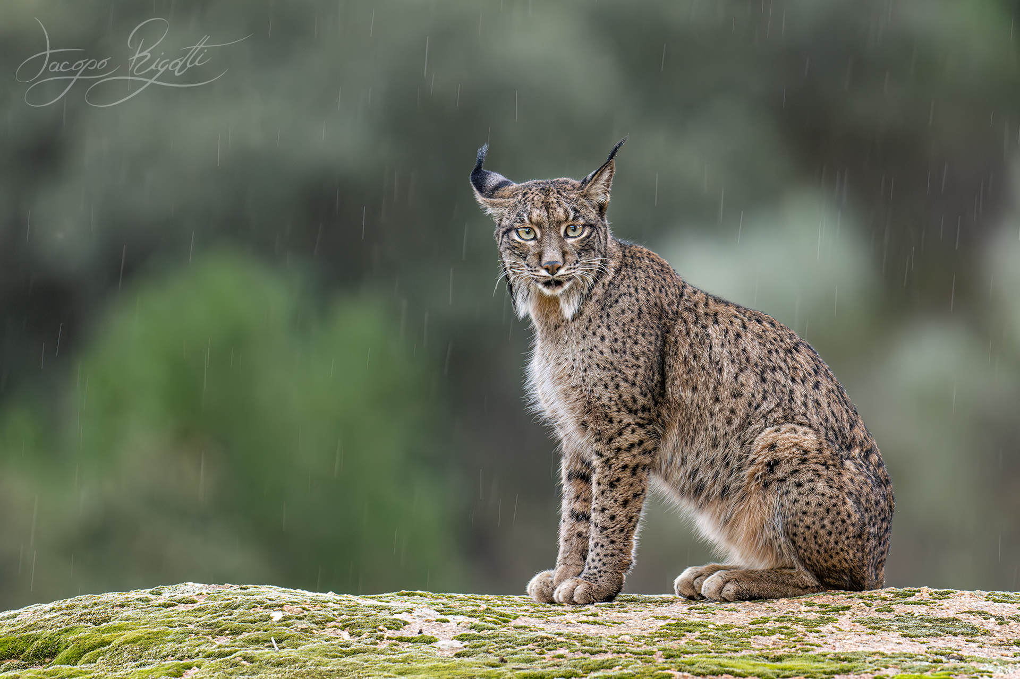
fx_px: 16995
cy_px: 340
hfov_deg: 3.4
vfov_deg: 2.3
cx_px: 510
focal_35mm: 600
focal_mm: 400
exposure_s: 1/100
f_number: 4.5
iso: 1600
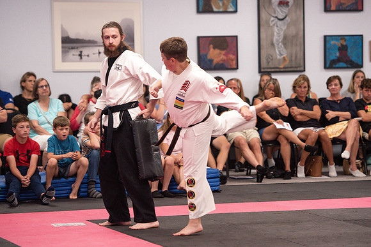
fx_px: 1611
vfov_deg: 8.8
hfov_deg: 13.1
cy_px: 126
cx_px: 215
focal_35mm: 156
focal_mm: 135
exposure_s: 1/400
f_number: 2.8
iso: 1600
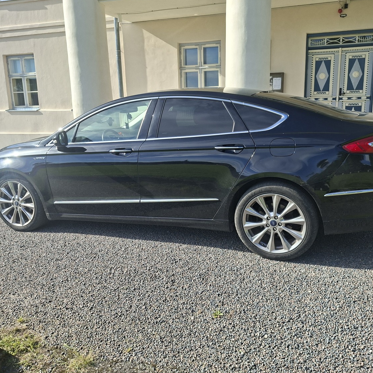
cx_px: 205
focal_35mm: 29
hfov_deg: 55.5
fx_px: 354
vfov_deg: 55.6
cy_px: 175
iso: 50
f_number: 1.8
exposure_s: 1/1126
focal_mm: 5.54
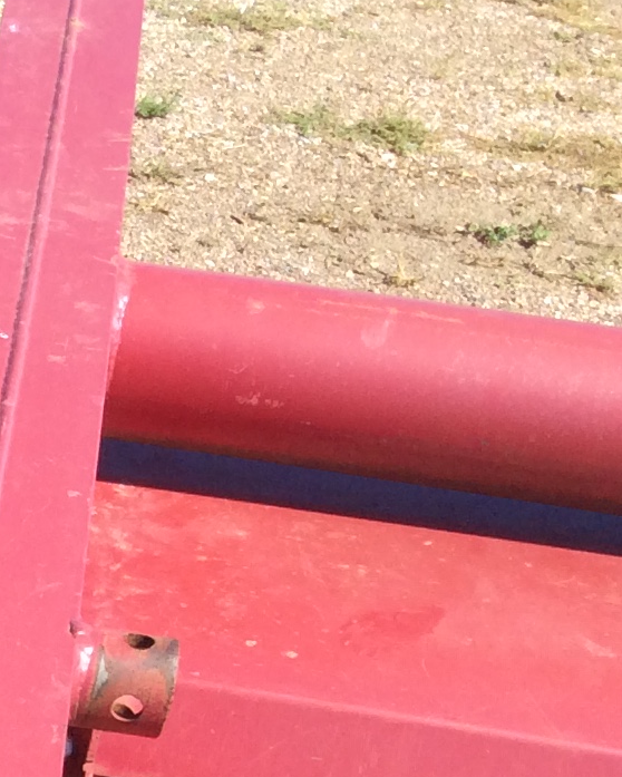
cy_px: 882
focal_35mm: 116
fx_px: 2668
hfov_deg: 11.3
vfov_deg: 16.0
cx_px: -811
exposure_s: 1/681
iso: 32
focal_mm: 3.3
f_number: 2.4
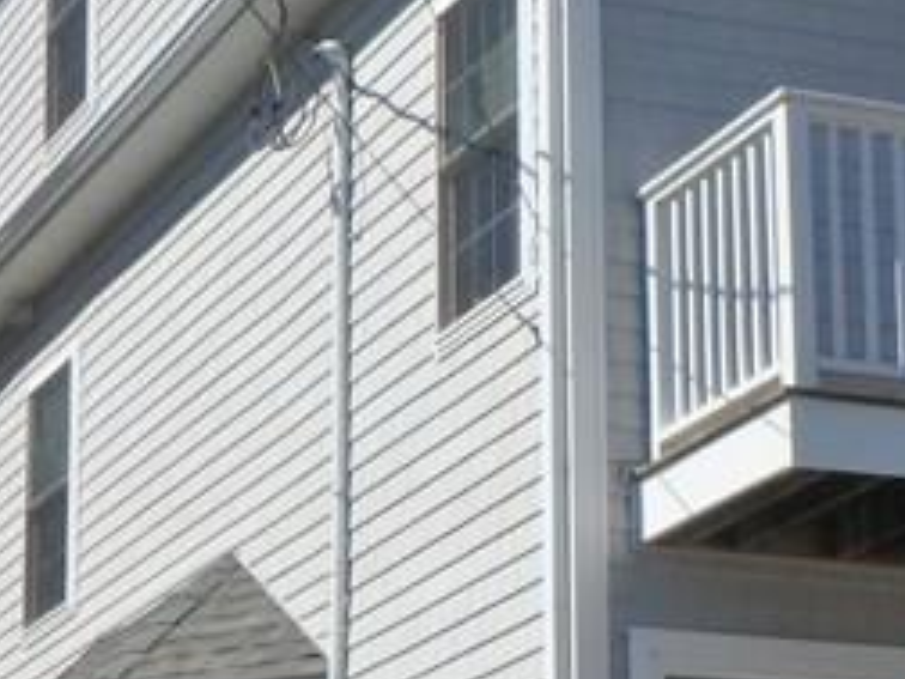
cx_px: 722
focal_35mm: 138
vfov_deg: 10.7
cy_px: 553
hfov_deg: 14.2
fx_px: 3608
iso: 125
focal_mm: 6
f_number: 8.1
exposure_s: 1/500
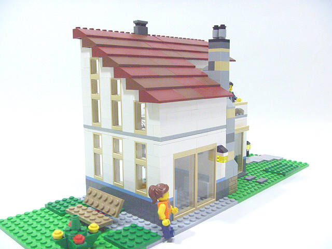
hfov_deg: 52.6
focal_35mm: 35
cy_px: 124
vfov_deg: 40.7
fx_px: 336
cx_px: 166
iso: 800
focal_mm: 6.3
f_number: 3.5
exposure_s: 1/40
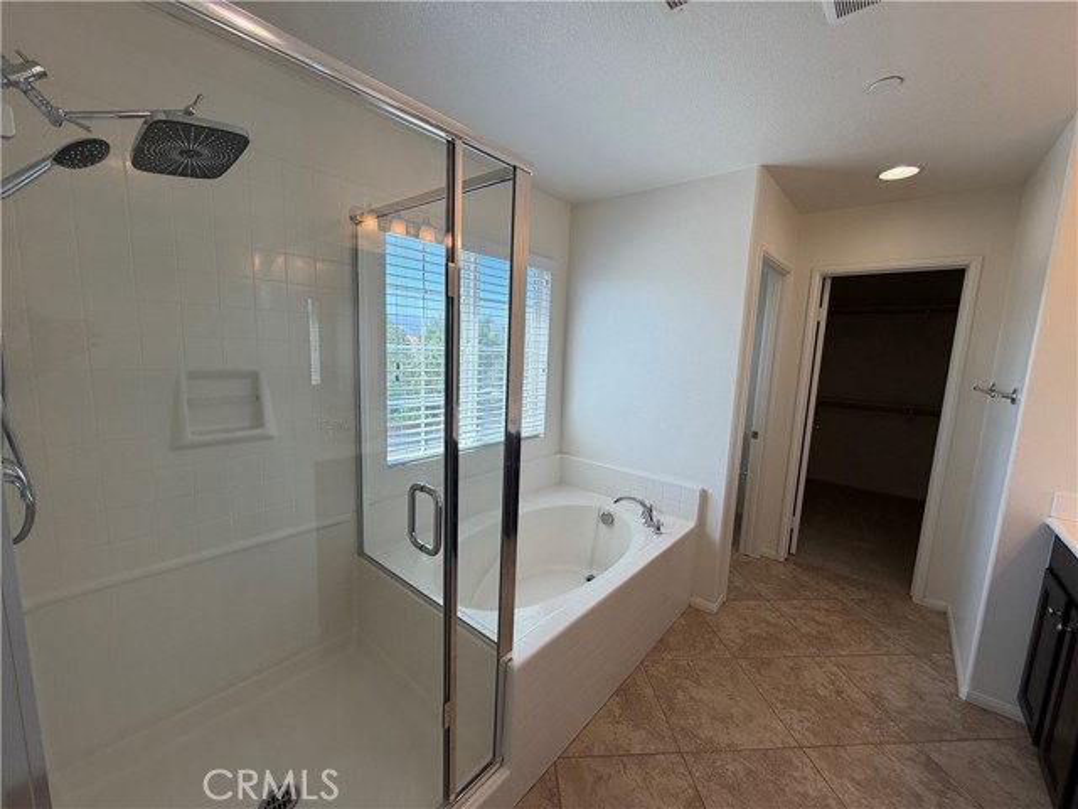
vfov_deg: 85.7
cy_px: 404
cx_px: 539
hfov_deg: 102.1
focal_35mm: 14
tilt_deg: -6.0
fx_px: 436
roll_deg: -2.7
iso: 40
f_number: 2.2
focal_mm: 2.22
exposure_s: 1/120
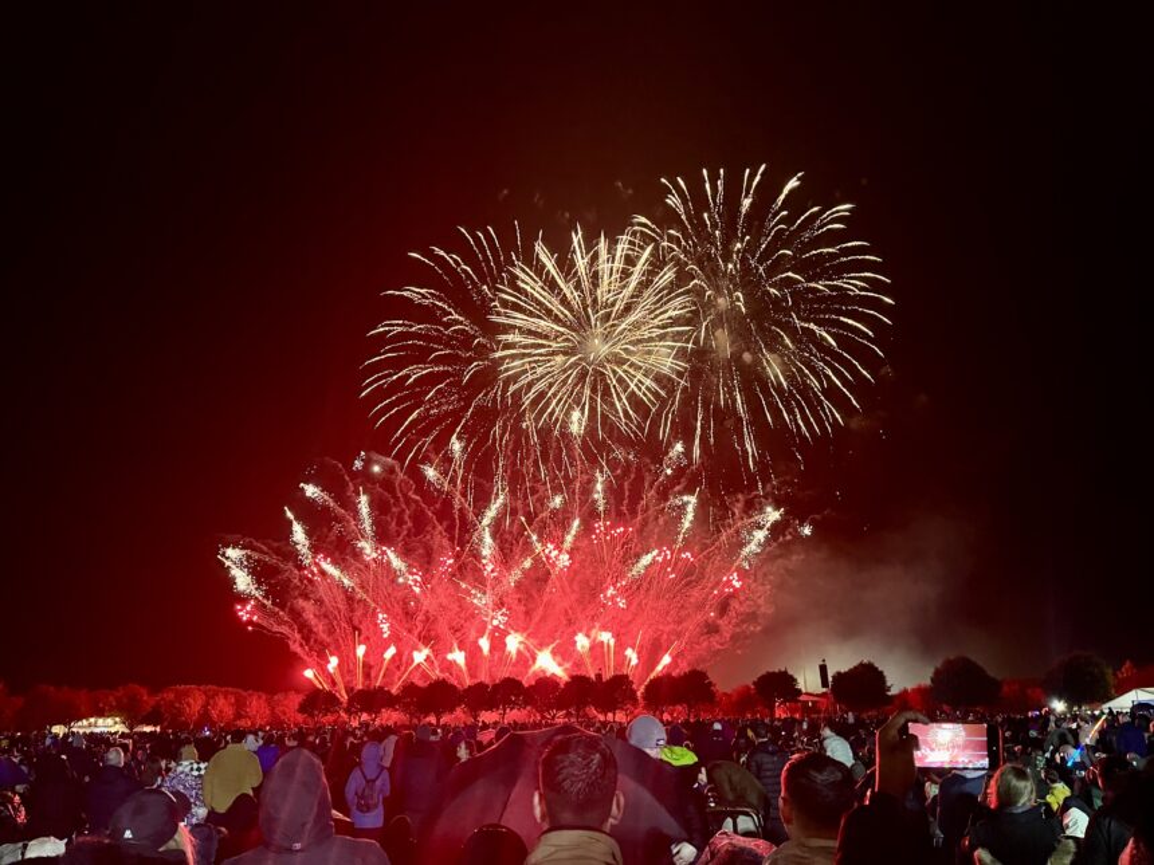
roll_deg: +1.2
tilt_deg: +19.0
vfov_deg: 53.1
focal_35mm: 26
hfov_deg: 67.3
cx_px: 577
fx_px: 867
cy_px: 432
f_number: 1.6
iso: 500
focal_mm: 5.1
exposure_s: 1/33
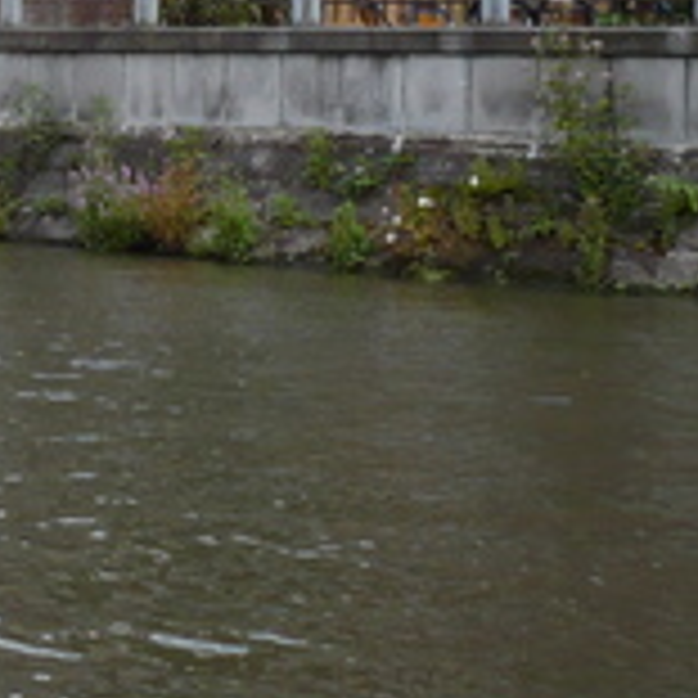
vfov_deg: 14.0
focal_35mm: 120
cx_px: -68
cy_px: -167
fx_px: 2738
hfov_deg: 14.2
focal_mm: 5.8
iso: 100
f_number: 2.8
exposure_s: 1/1000
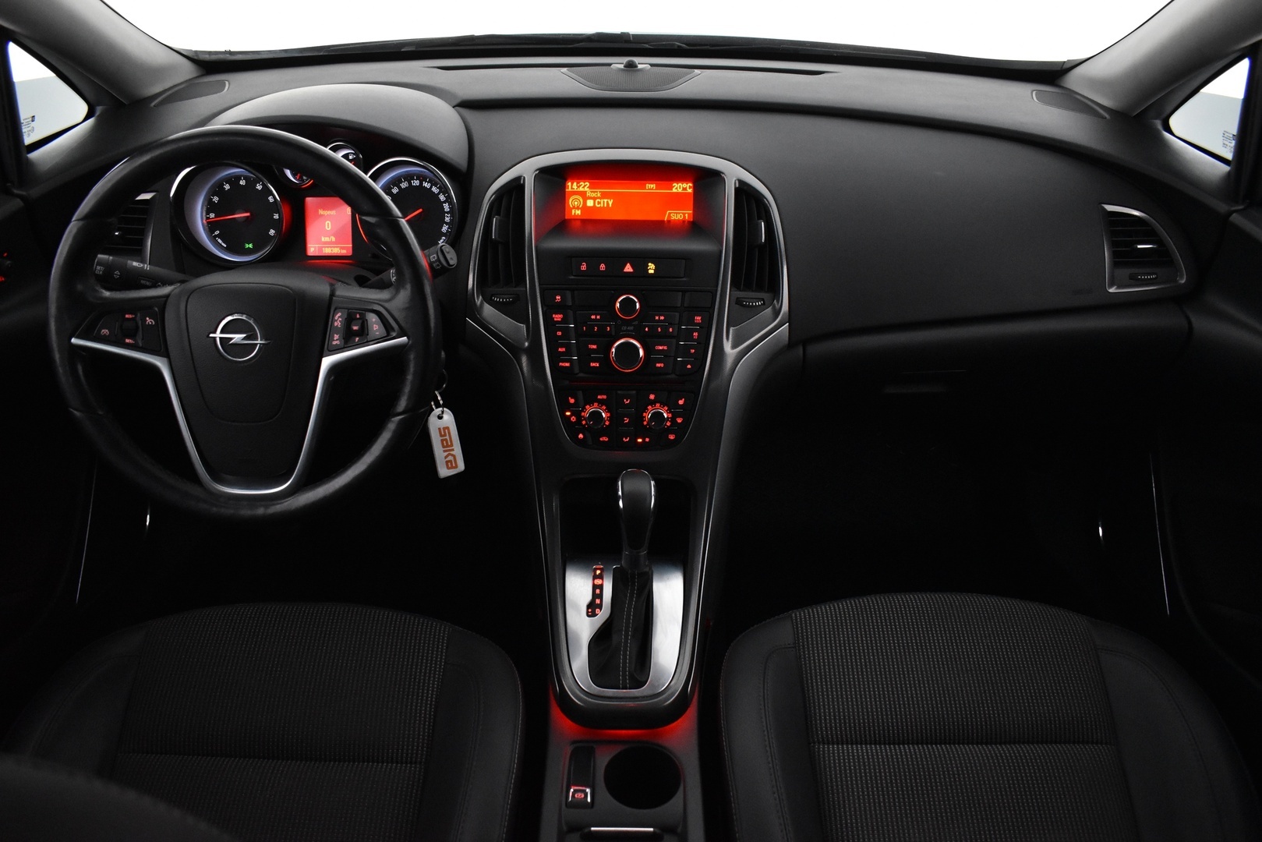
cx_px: 631
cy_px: 421
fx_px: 947
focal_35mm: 27
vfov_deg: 47.9
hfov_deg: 67.4
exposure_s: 1/80
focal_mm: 18
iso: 3200
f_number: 4.5
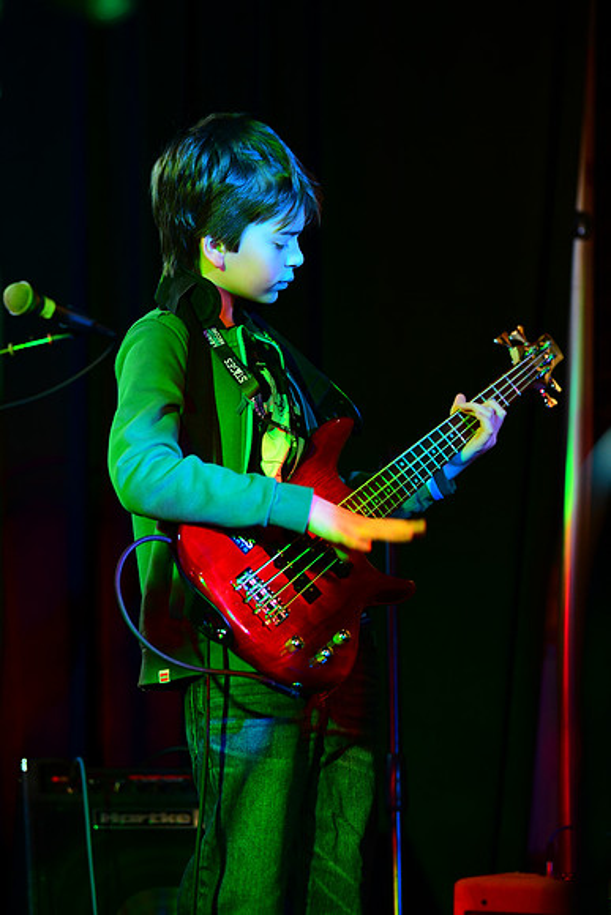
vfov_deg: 17.1
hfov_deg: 11.4
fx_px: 3053
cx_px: 306
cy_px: 458
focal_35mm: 120
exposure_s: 1/125
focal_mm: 120
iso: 1600
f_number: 2.8
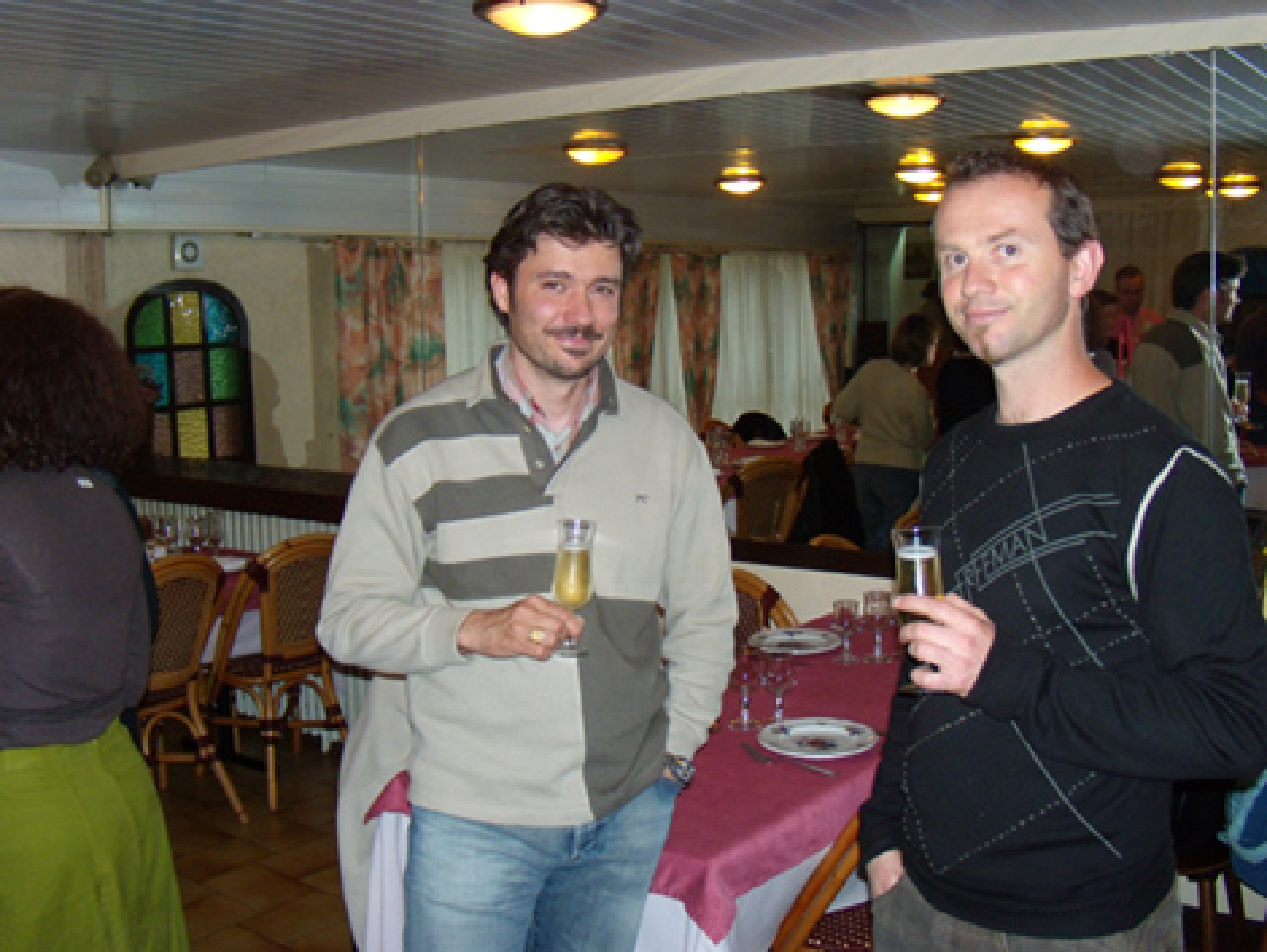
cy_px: 476
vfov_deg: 39.7
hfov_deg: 51.3
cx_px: 634
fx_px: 1318
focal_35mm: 36
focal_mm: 6.4
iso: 200
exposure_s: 1/30
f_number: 3.6
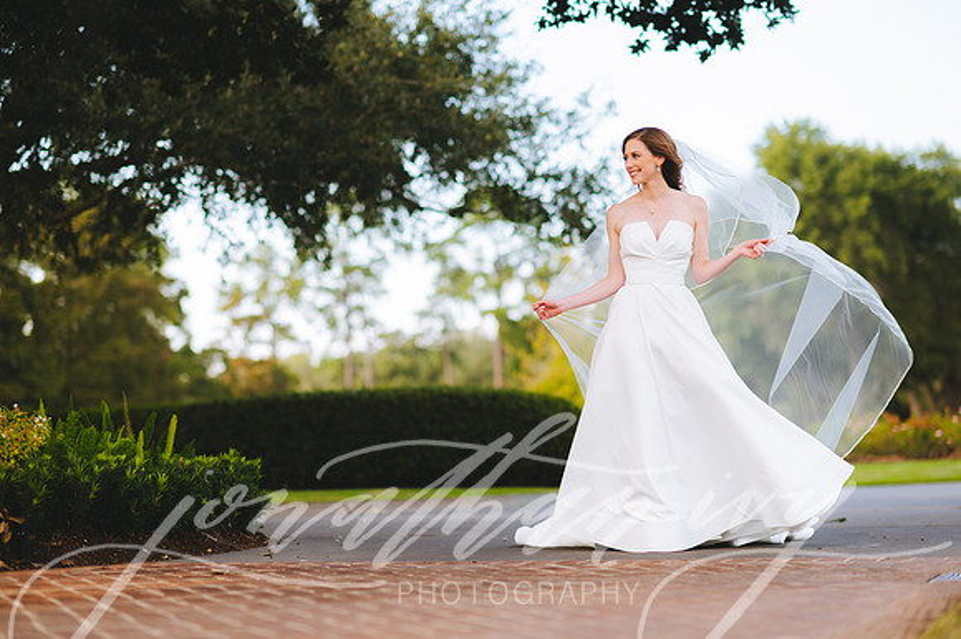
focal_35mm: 85
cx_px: 480
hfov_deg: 23.9
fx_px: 2268
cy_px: 320
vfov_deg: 16.1
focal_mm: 85
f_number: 2
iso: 100
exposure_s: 1/640
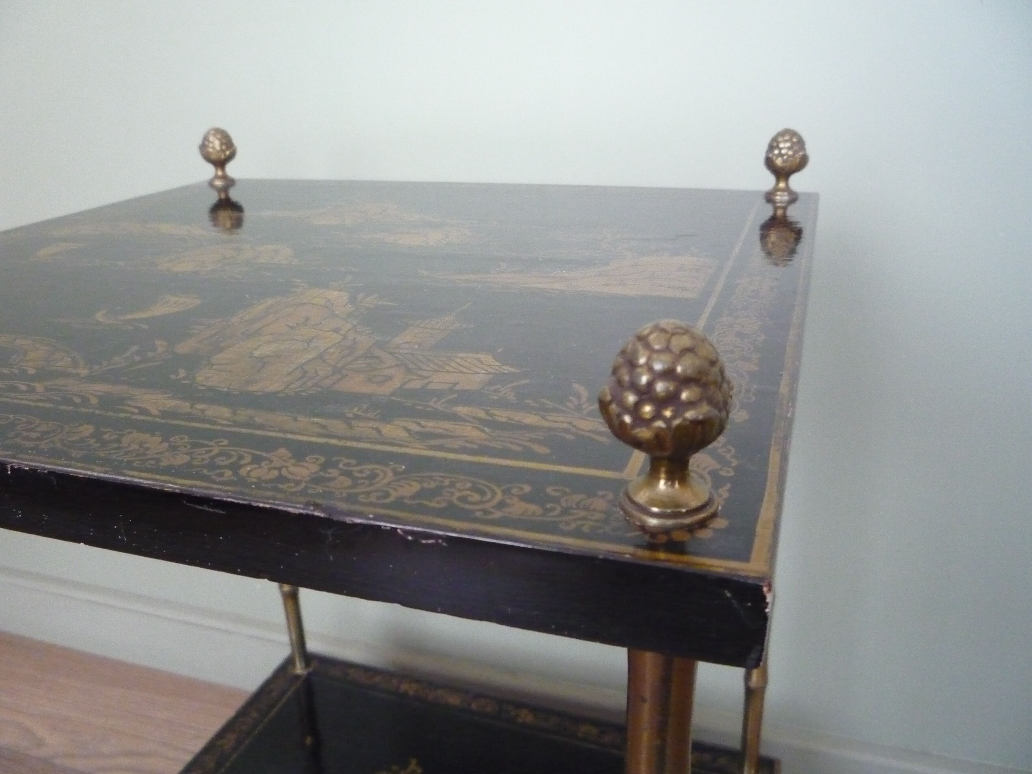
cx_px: 516
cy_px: 387
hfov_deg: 60.0
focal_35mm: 30
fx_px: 894
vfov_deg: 46.8
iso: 800
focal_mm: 5.2
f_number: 3.3
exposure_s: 1/50
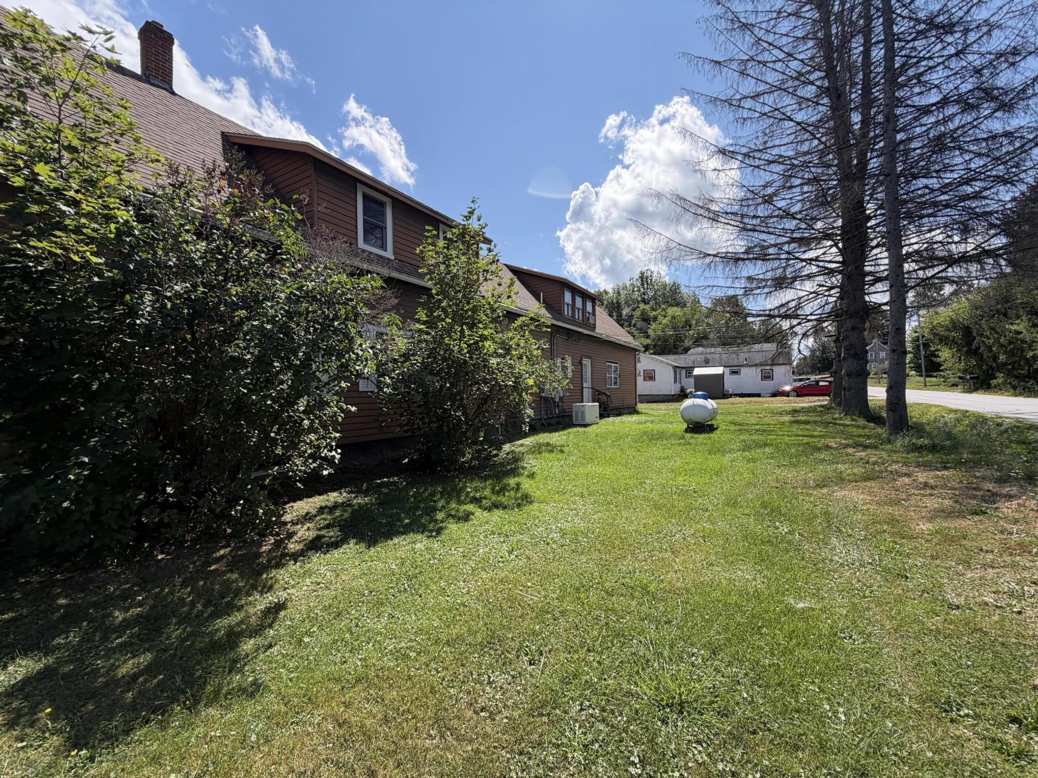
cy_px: 389
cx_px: 519
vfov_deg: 85.7
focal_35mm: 14
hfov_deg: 102.1
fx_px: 420
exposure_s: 1/770
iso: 32
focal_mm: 2.22
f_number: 2.2
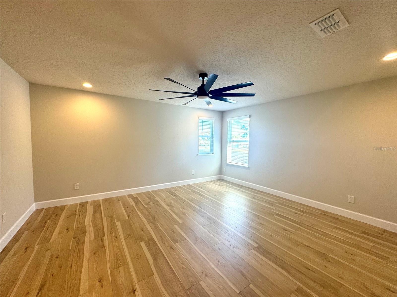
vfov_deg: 85.7
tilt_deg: -3.2
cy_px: 148
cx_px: 198
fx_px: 161
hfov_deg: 102.1
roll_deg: -0.9
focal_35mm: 14
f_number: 2.2
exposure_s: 1/120
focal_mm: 2.22
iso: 100
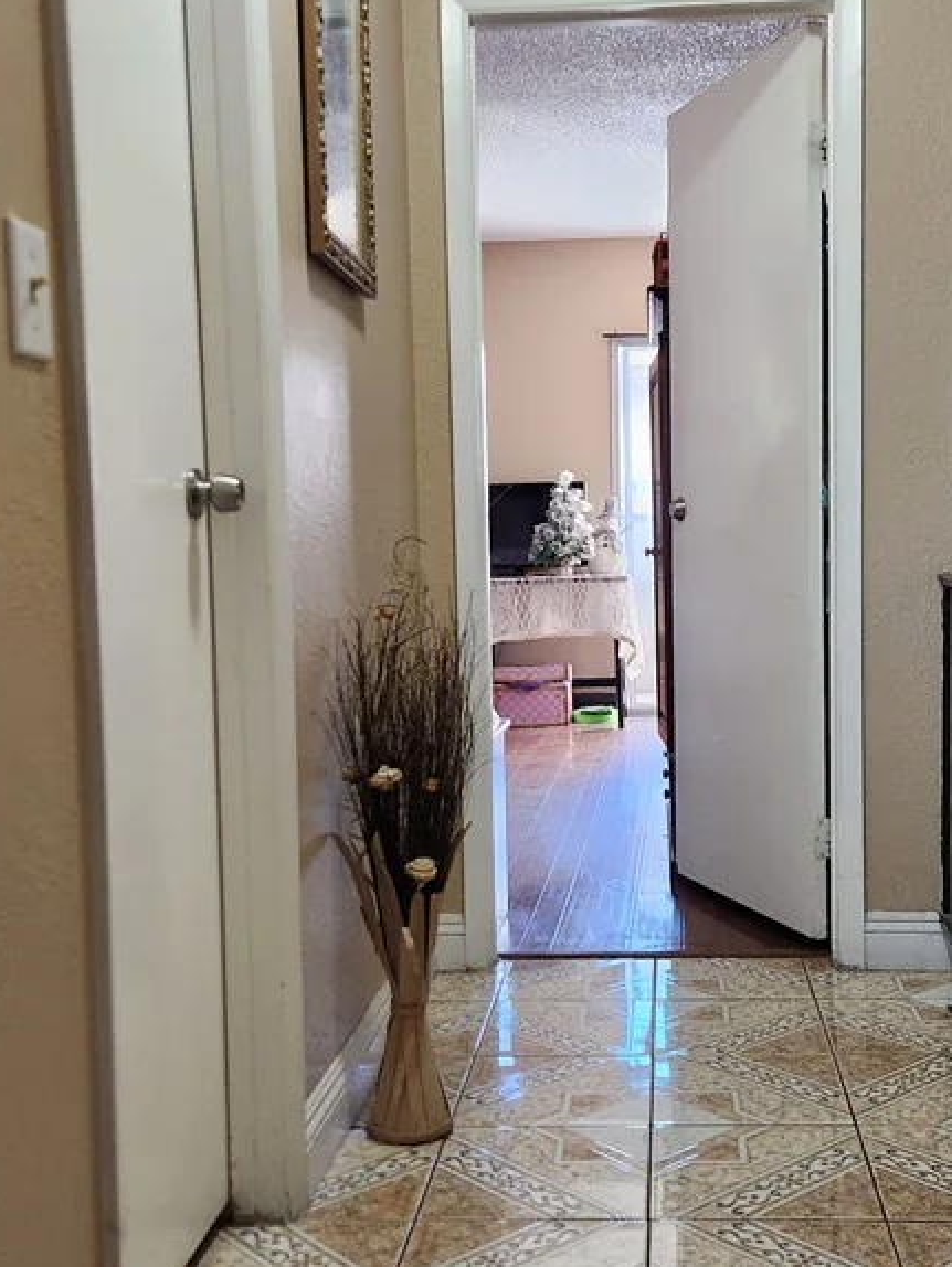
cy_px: 662
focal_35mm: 41
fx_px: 1502
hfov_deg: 35.0
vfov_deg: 45.7
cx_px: 572
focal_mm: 5.4
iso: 500
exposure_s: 1/120
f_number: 1.8
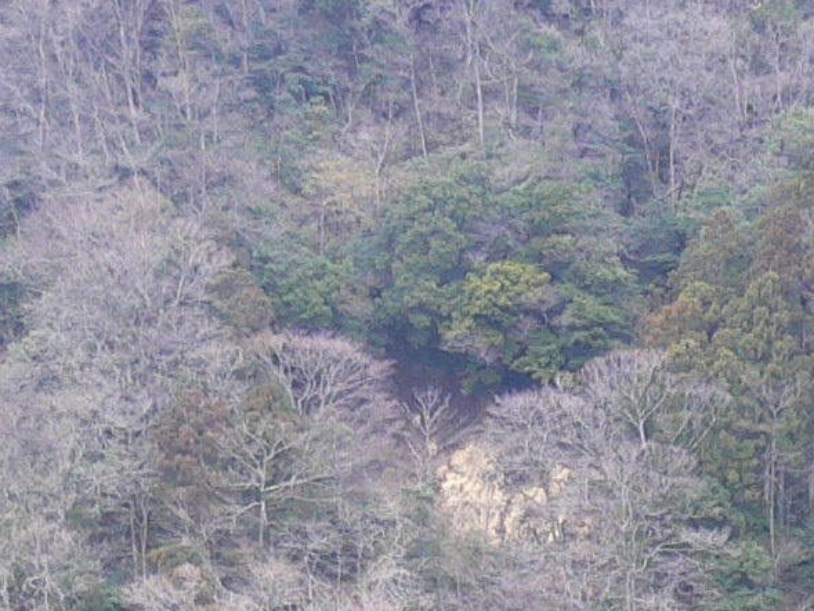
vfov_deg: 9.1
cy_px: 1247
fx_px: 3575
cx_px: 596
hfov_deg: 13.0
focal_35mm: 152
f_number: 2.8
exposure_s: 1/100
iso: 100
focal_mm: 5.8
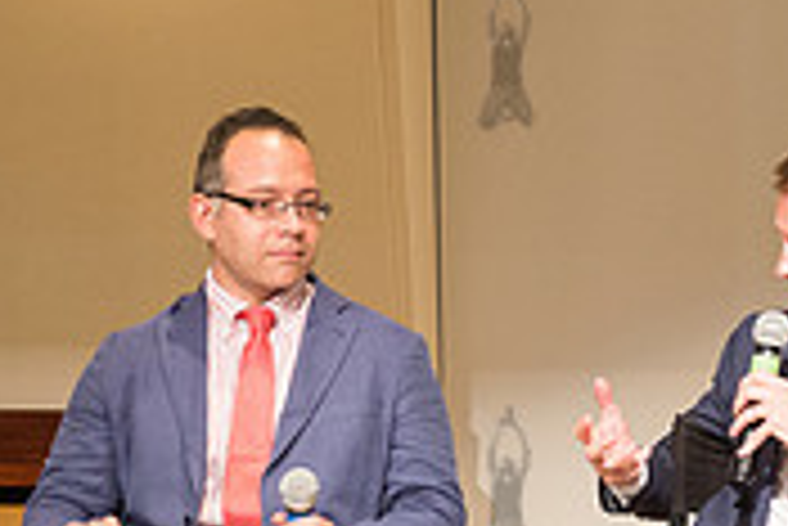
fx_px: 2322
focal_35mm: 106
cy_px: 483
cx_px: 504
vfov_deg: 12.8
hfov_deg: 19.2
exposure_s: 1/125
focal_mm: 32
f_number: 4
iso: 2500
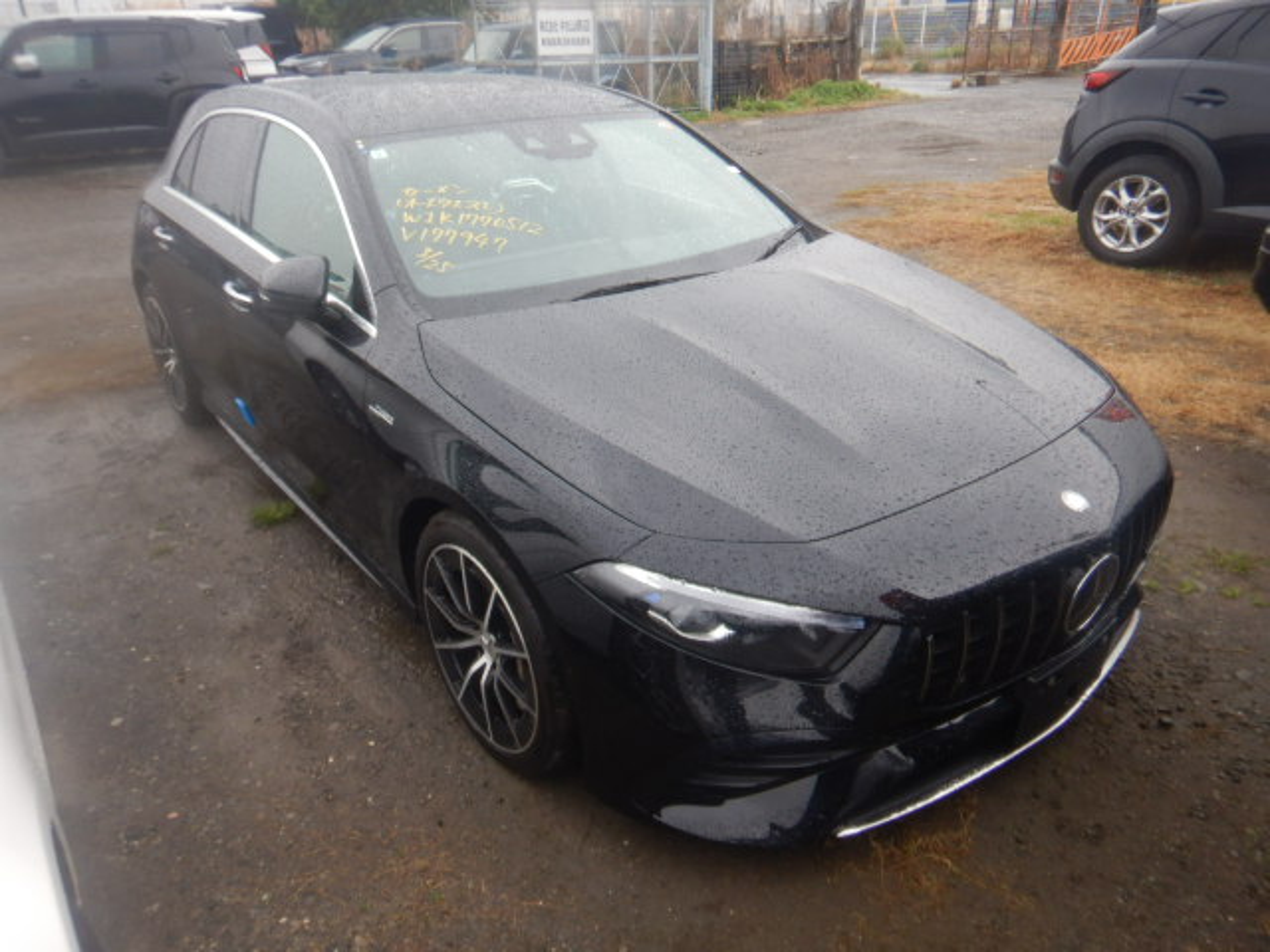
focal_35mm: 24
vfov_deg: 56.8
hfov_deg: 71.6
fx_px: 881
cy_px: 476
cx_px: 635
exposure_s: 1/50
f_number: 2.8
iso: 125
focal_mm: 4.3
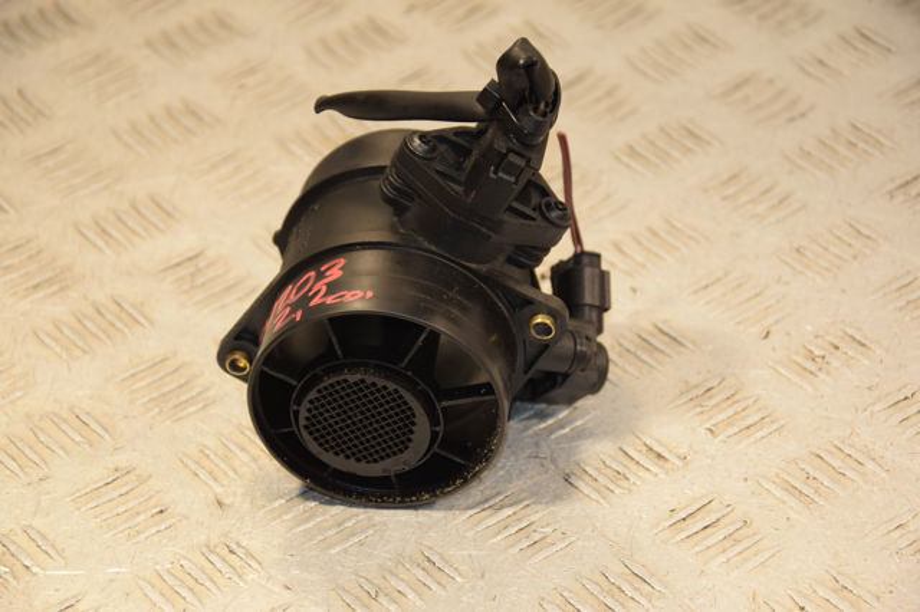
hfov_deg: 17.1
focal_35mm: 120
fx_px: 3065
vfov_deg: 11.4
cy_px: 306
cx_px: 460
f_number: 5.3
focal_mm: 80
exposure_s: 1/160
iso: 800
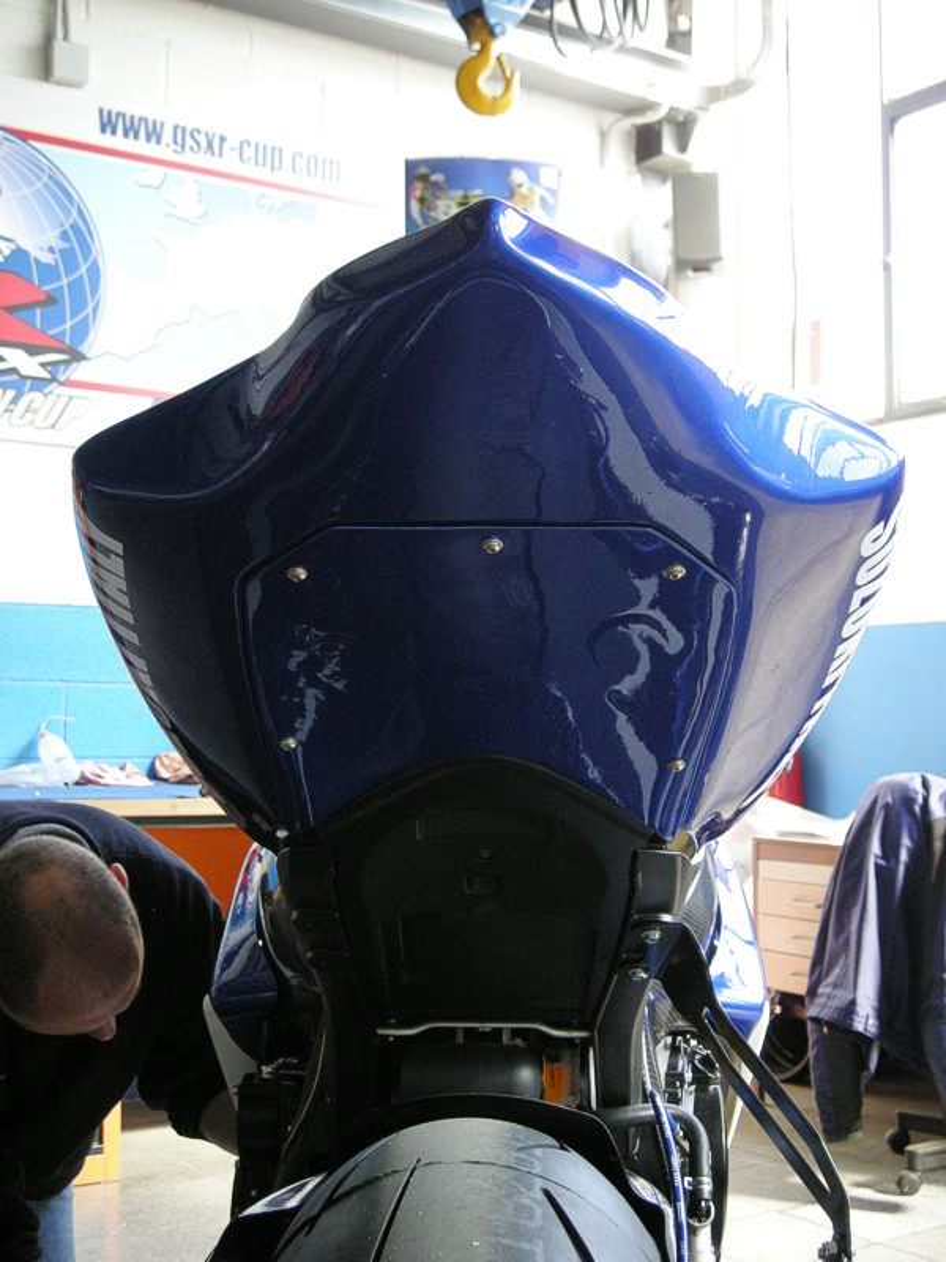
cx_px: 473
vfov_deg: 38.9
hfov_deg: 29.7
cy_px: 631
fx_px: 1785
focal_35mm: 49
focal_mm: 7.9
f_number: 3.2
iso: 220
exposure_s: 1/61.8
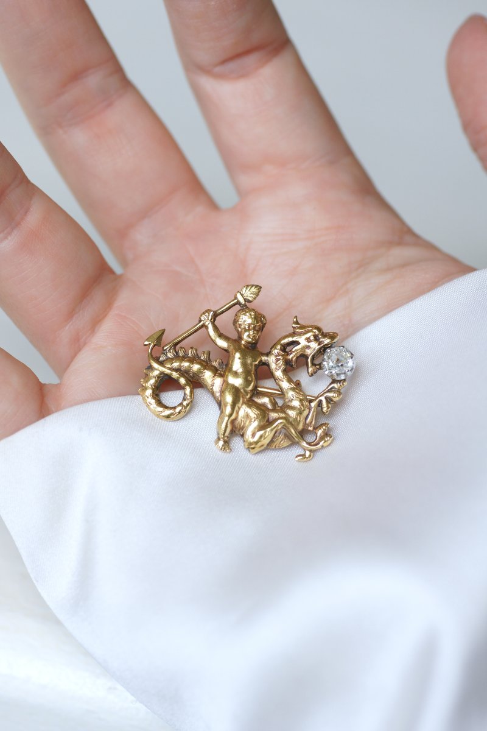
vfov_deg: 19.5
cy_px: 366
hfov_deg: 13.0
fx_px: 2130
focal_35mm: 105
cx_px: 244
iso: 200
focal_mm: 70
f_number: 4.5
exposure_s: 1/160
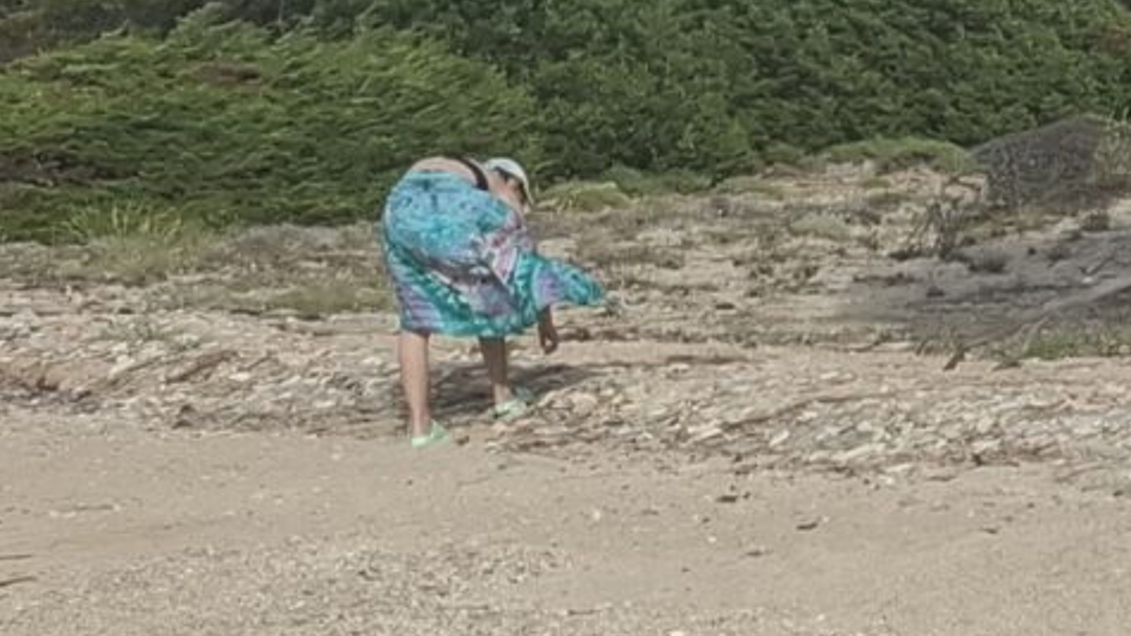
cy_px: 324
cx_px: 2964
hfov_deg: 11.8
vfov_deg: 9.0
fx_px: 4048
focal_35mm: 135
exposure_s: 1/1647
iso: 50
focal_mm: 5.54
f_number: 1.8
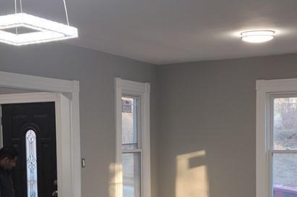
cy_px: 173
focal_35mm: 73
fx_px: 602
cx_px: 156
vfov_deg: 18.4
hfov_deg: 27.7
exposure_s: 1/60
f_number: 2
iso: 80
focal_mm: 5.9
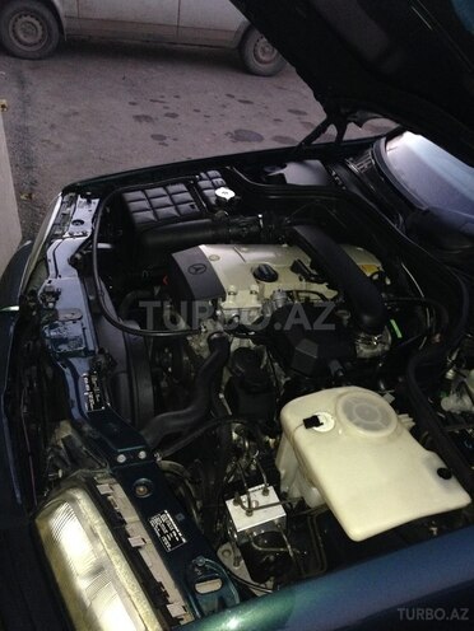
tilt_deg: -33.3
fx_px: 602
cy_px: 316
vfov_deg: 55.4
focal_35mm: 33
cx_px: 237
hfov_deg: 42.9
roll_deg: -8.2
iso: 320
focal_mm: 4.12
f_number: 2.4
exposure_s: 1/16
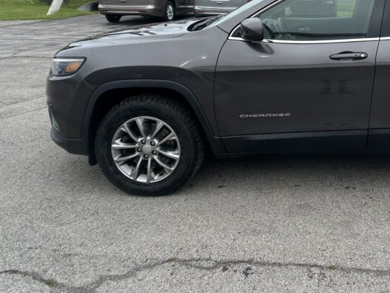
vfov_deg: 27.9
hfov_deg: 36.4
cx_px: 331
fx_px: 563
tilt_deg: -6.9
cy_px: 25
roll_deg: -1.7
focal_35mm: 50
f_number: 1.5
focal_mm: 5.7
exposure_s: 1/2165
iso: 50
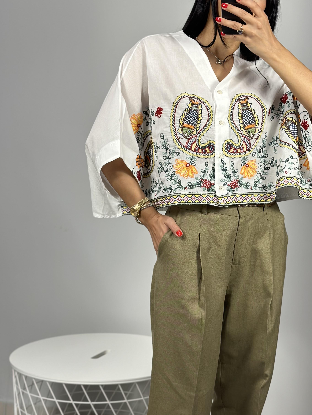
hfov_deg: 22.8
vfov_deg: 30.3
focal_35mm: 64
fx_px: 769
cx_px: 206
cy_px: 218
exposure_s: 1/100
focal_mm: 6.86
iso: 80
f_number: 1.78
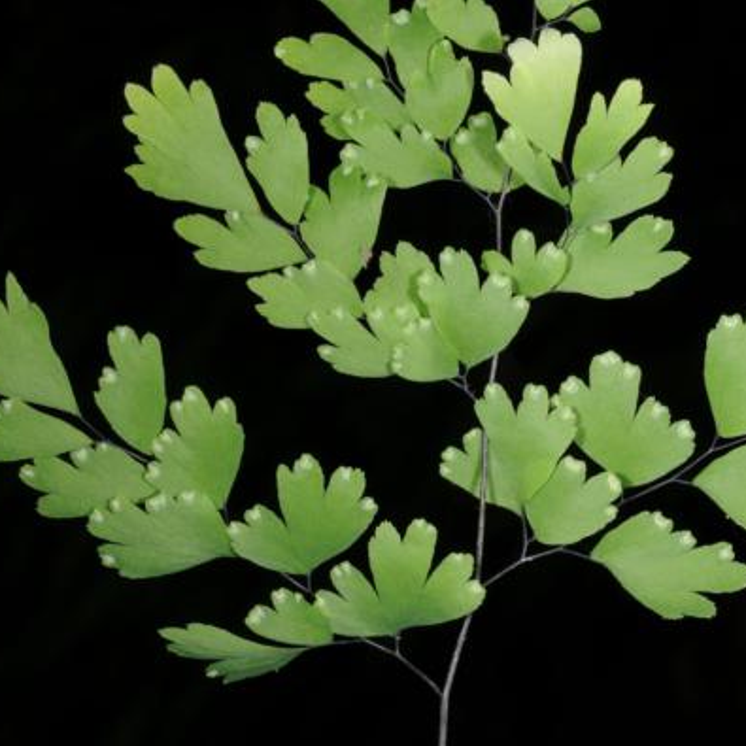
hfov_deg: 15.0
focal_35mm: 116
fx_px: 2828
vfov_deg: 15.0
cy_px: 375
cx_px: 449
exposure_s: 1/60
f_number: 29
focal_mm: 60
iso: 200
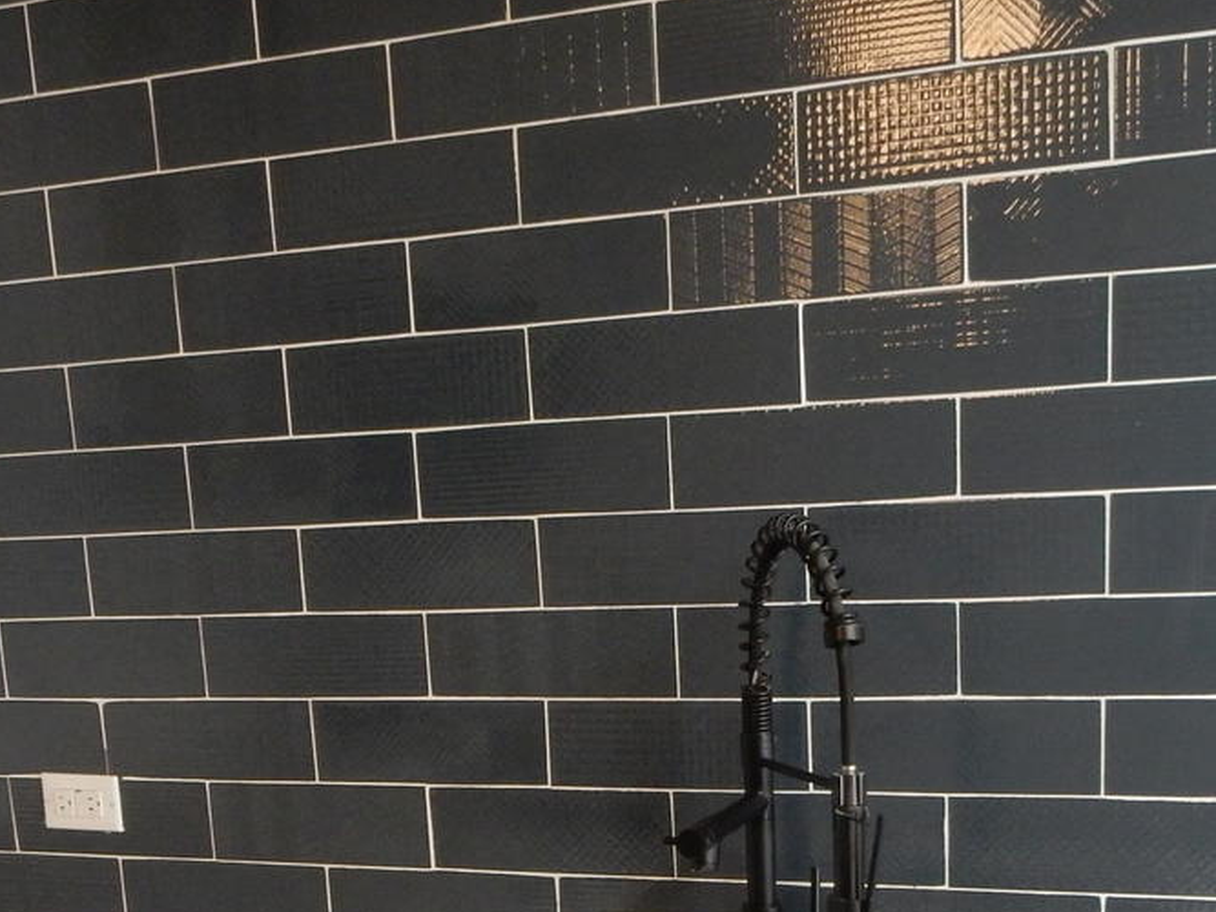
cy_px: 901
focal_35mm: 54
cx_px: 593
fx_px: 1897
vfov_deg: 25.7
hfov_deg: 35.5
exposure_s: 1/20
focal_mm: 4.5
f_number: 4
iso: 400
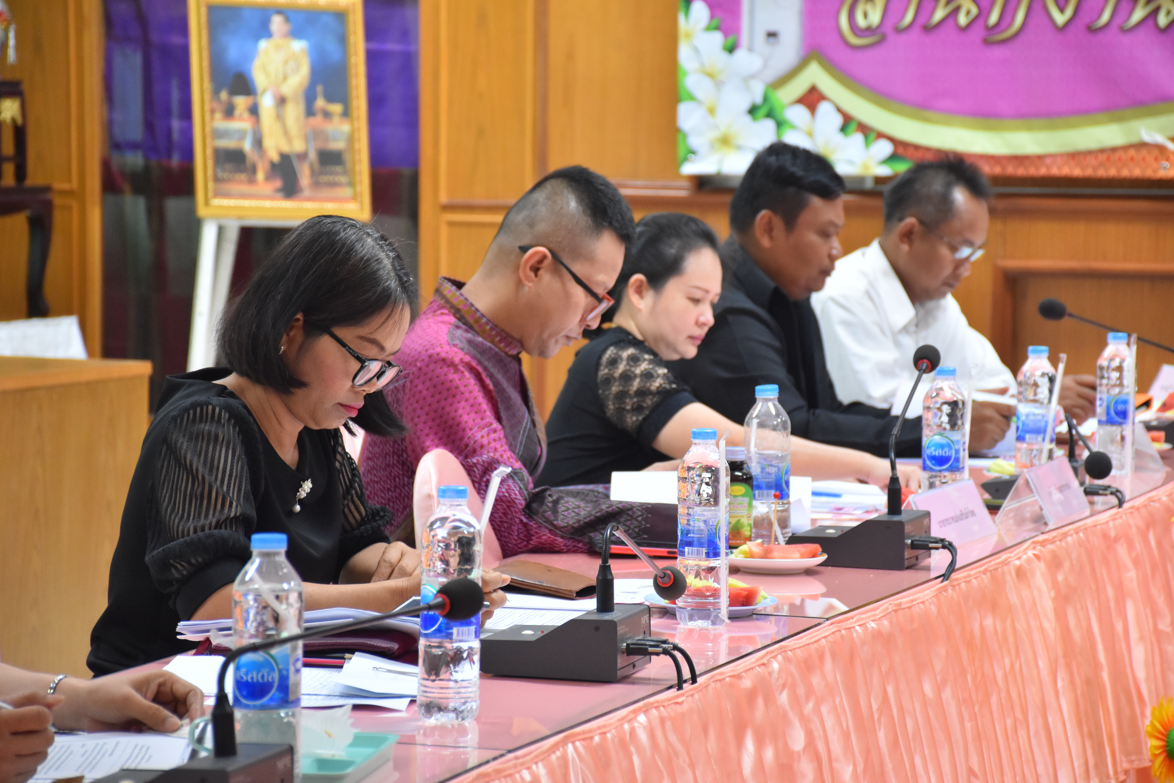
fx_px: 4435
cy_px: 391
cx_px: 586
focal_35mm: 136
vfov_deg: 10.1
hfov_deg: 15.1
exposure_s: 1/60
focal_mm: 90
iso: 1600
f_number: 5.3
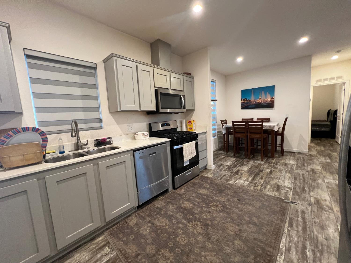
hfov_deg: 106.2
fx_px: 132
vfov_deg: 89.9
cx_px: 176
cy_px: 132
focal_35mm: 13
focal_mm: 1.57
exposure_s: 1/60
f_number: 1.8
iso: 400
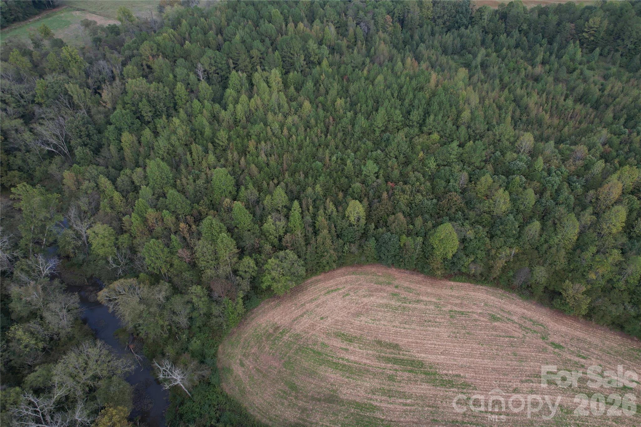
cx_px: 320
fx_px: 392
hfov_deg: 78.6
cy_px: 214
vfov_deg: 57.2
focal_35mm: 22
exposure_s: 1/400
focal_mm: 8.38
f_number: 2.8
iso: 100
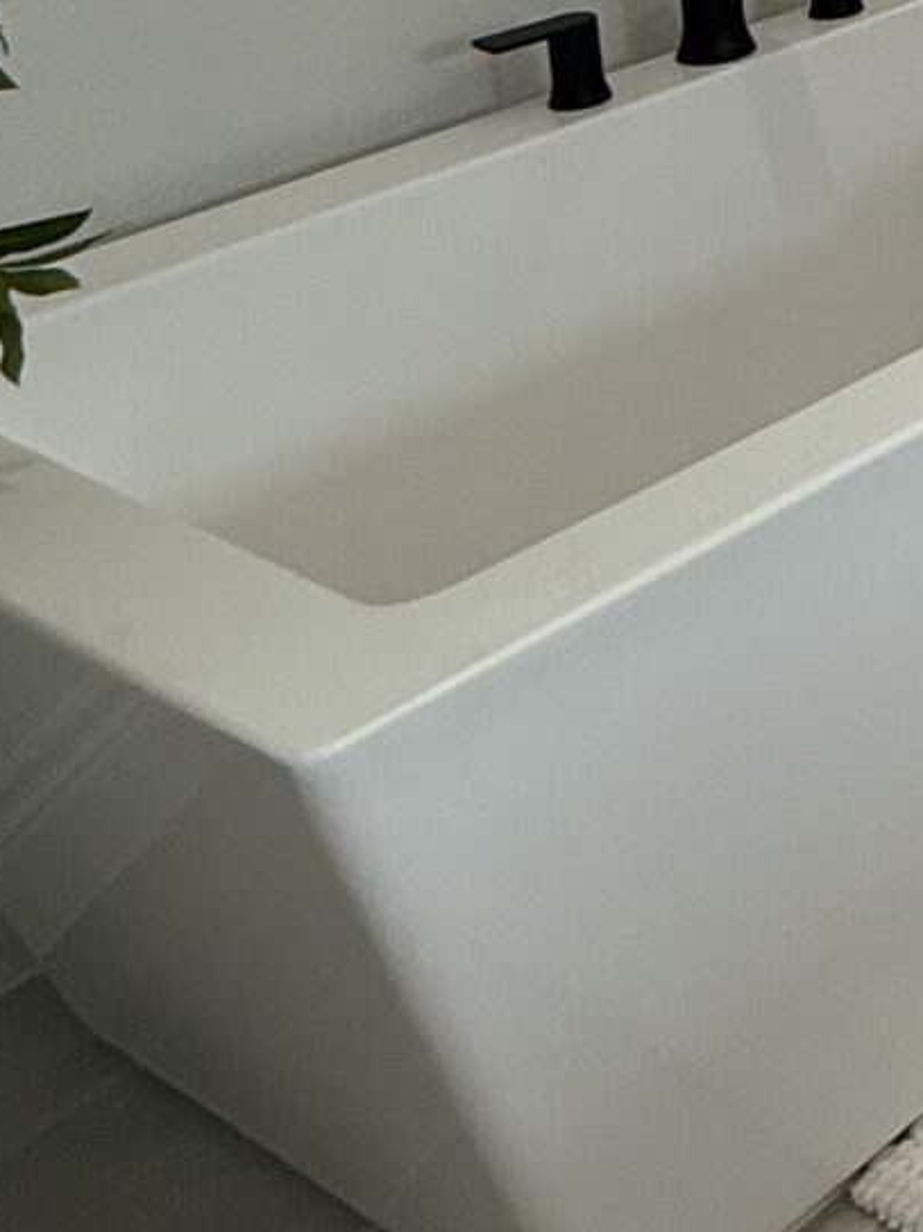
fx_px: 2347
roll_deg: +0.2
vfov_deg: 25.4
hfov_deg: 15.9
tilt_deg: -11.0
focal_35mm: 66
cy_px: -363
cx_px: 1980
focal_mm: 2.22
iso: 125
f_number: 2.2
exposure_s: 1/120
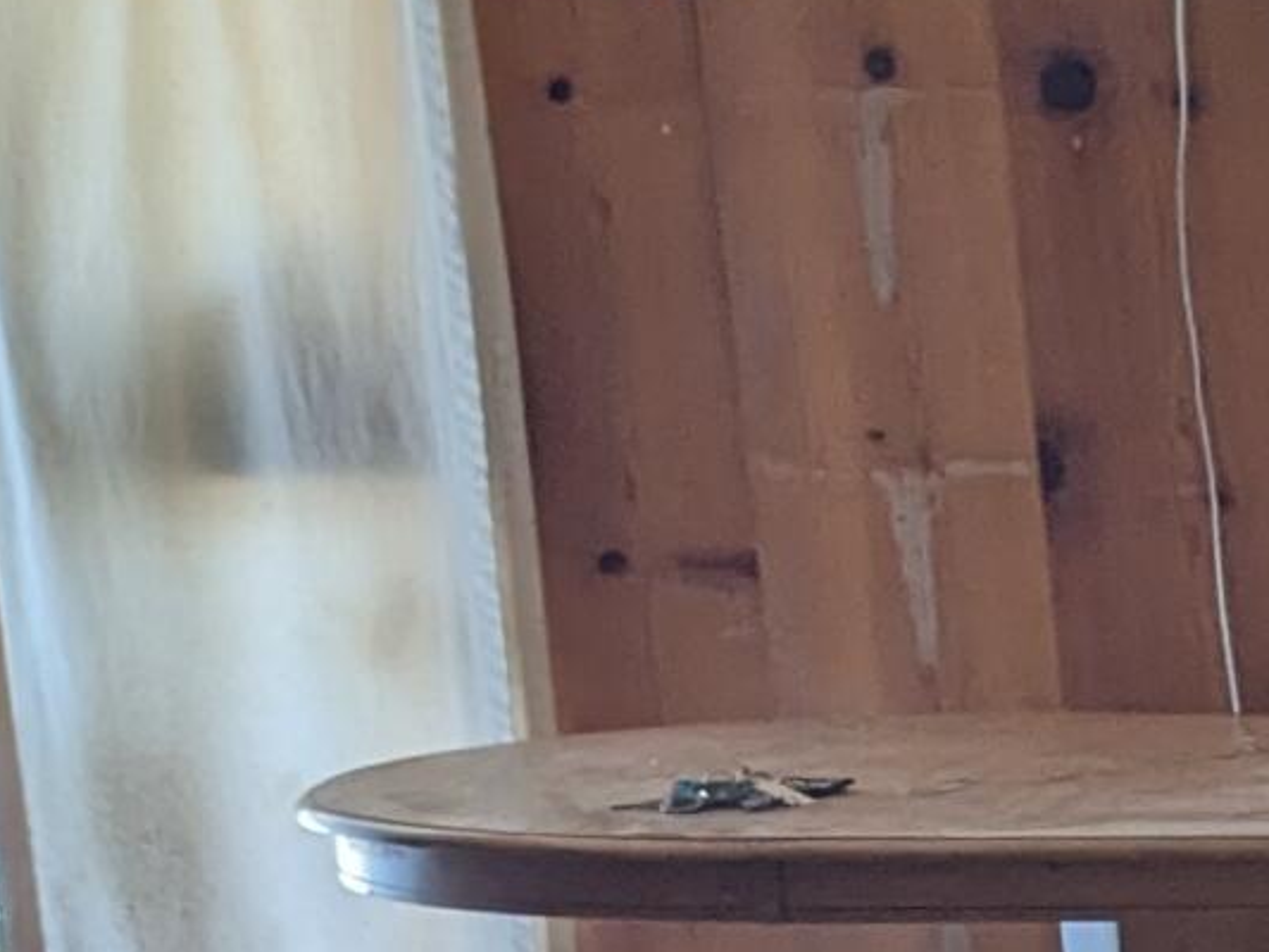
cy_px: 1580
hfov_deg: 10.6
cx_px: 3297
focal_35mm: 152
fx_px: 5573
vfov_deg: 9.4
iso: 57
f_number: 1.73
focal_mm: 4.38
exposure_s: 1/60
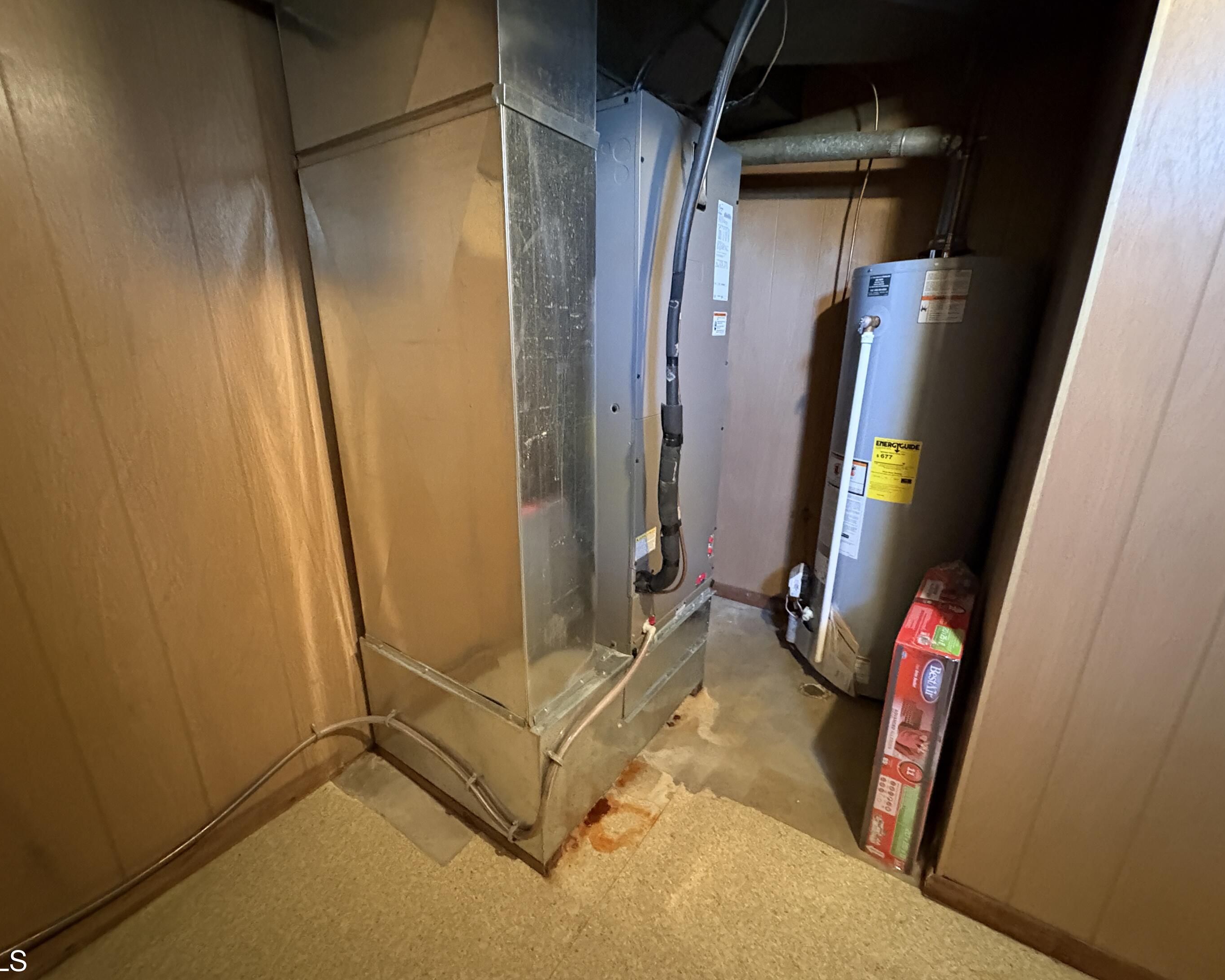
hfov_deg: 96.8
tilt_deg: -17.6
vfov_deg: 84.0
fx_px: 544
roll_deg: +0.1
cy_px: 503
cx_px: 597
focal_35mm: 15
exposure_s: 1/30
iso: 1250
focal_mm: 2.22
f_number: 2.2
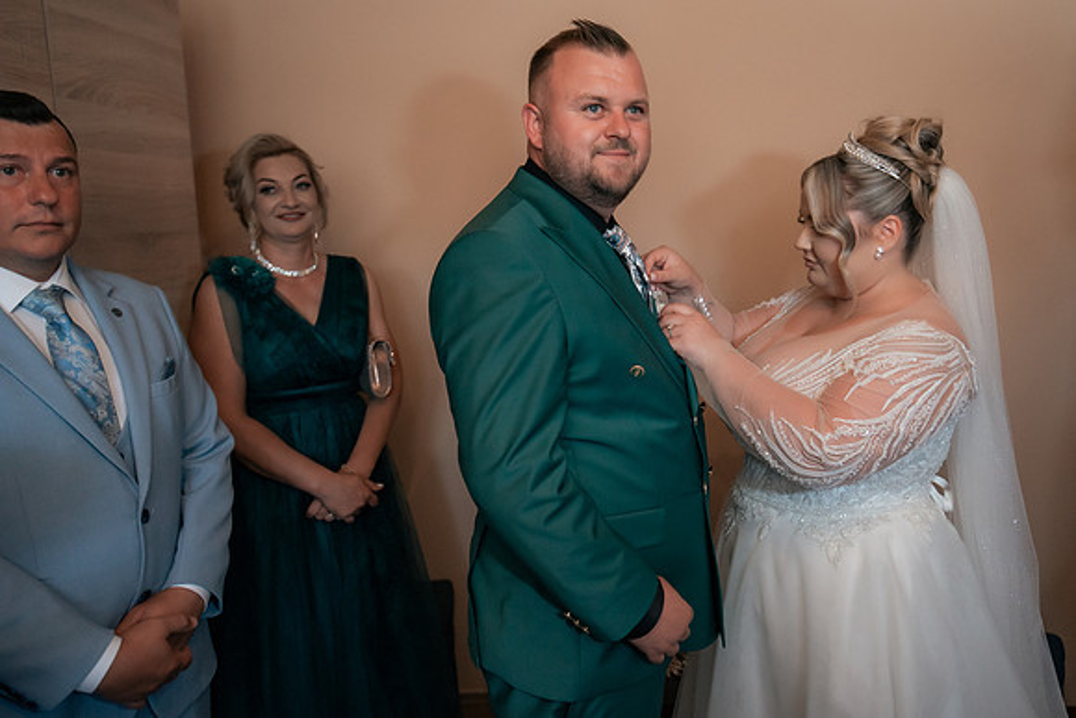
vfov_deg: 46.6
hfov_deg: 65.4
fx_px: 832
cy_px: 317
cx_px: 624
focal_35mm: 28
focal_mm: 24
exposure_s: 1/400
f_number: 2.8
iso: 1600
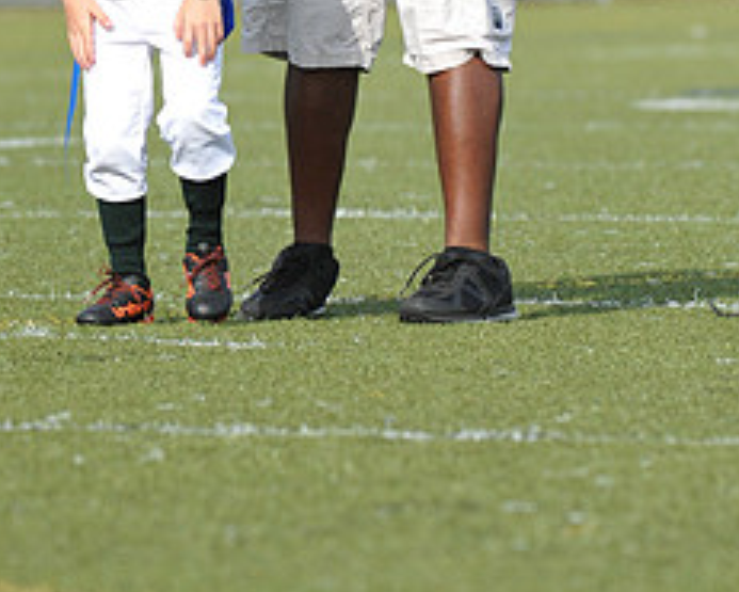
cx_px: 336
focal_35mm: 471
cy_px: -186
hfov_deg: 4.1
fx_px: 10306
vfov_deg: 3.3
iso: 800
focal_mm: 200
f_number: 5
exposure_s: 1/2500
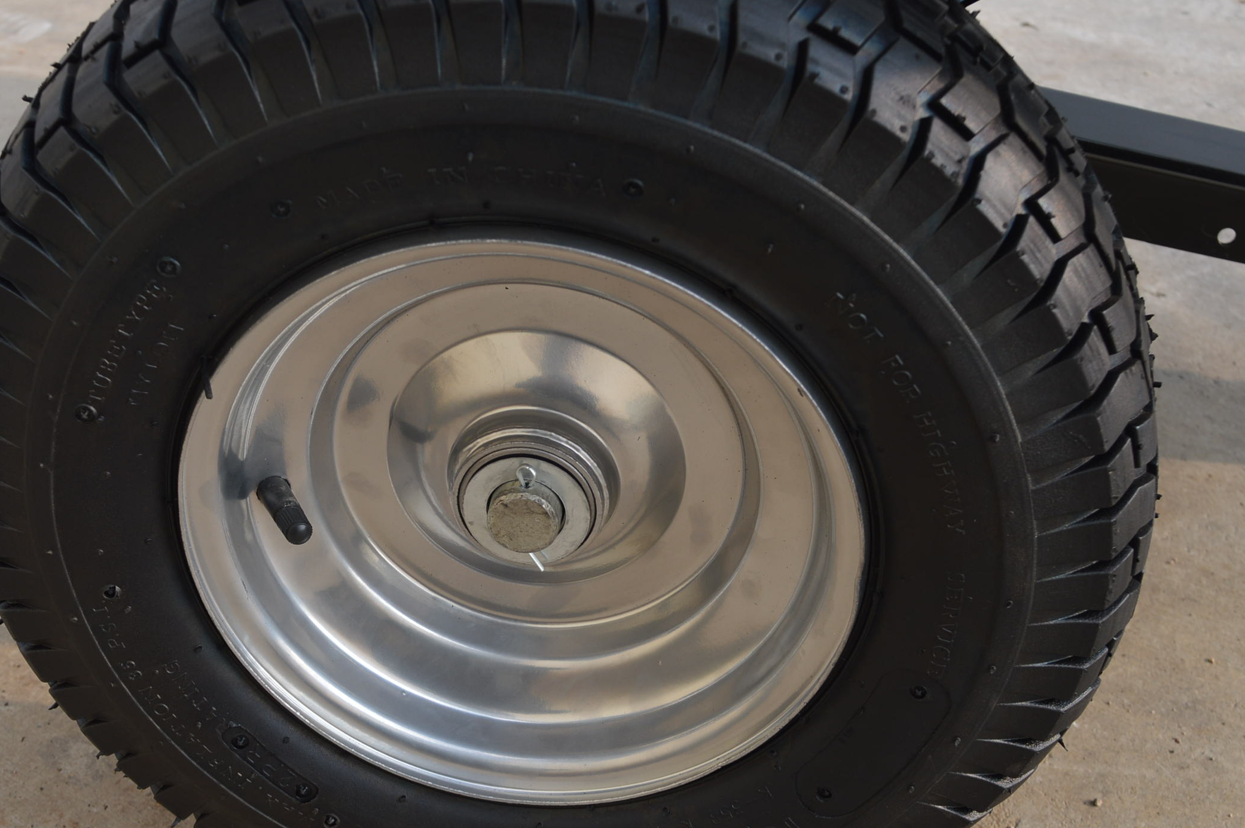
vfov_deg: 25.9
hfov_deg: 38.1
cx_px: 495
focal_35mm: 52
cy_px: 479
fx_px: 1797
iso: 100
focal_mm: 24
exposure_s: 1/125
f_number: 5.6
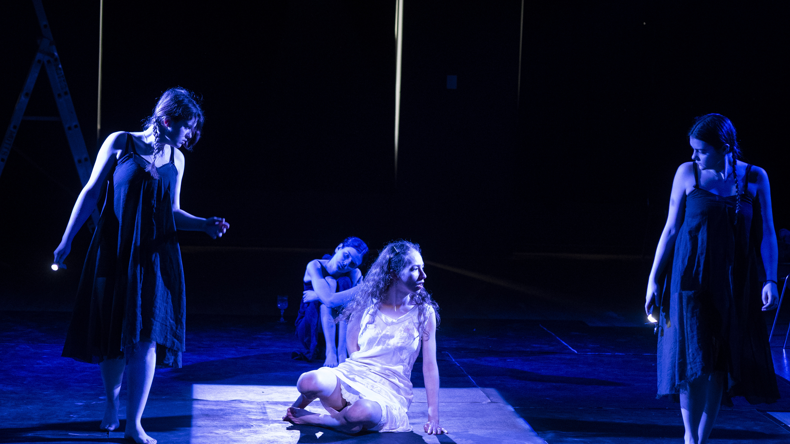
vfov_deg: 12.7
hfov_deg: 22.5
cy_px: 212
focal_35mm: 95
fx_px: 1990
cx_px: 398
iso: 4000
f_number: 2.8
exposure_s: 1/250
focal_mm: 60
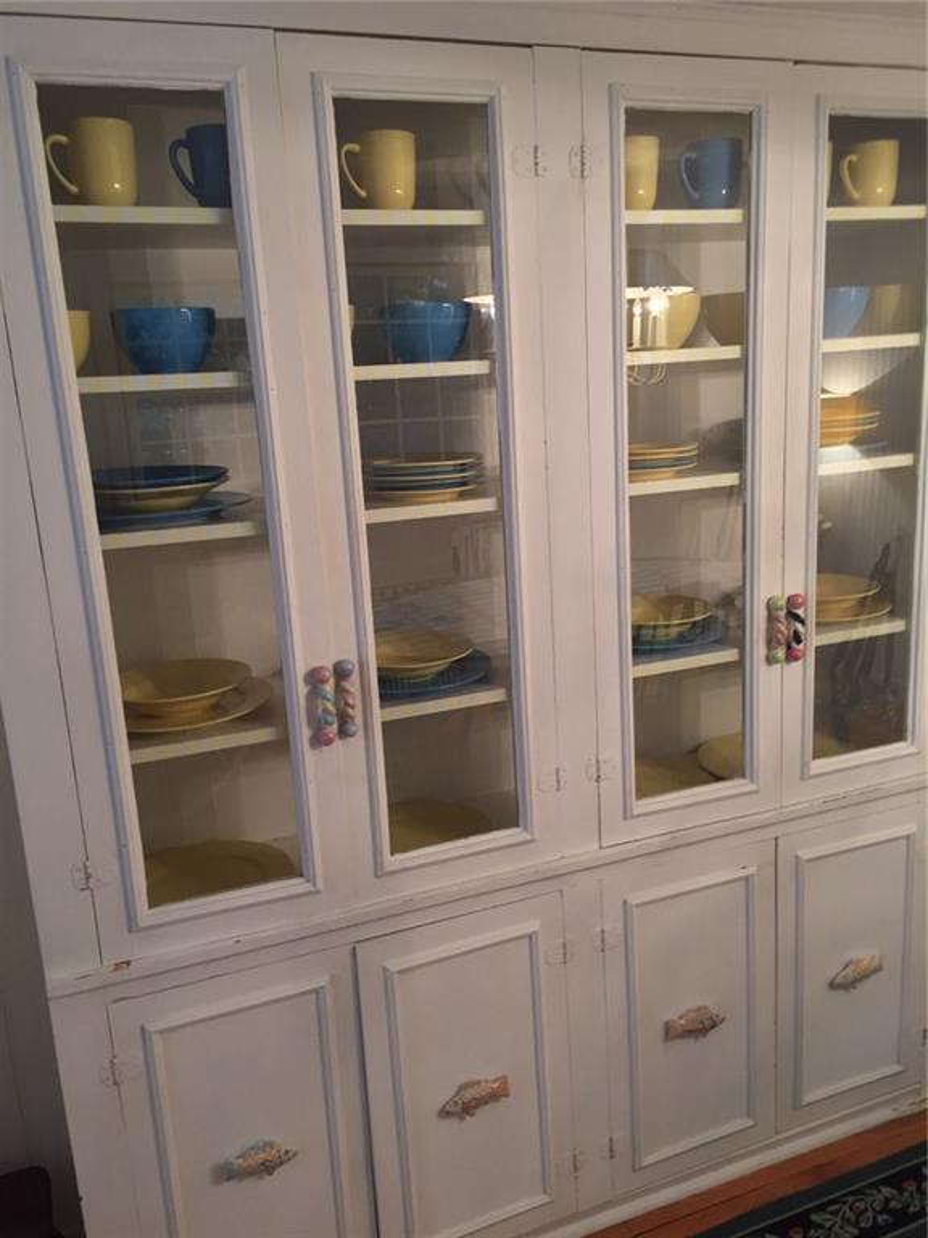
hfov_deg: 48.2
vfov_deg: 61.7
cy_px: 619
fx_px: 1037
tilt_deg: -13.4
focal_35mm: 29
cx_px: 464
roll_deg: +4.0
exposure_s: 1/33
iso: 125
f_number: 2.2
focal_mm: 4.15
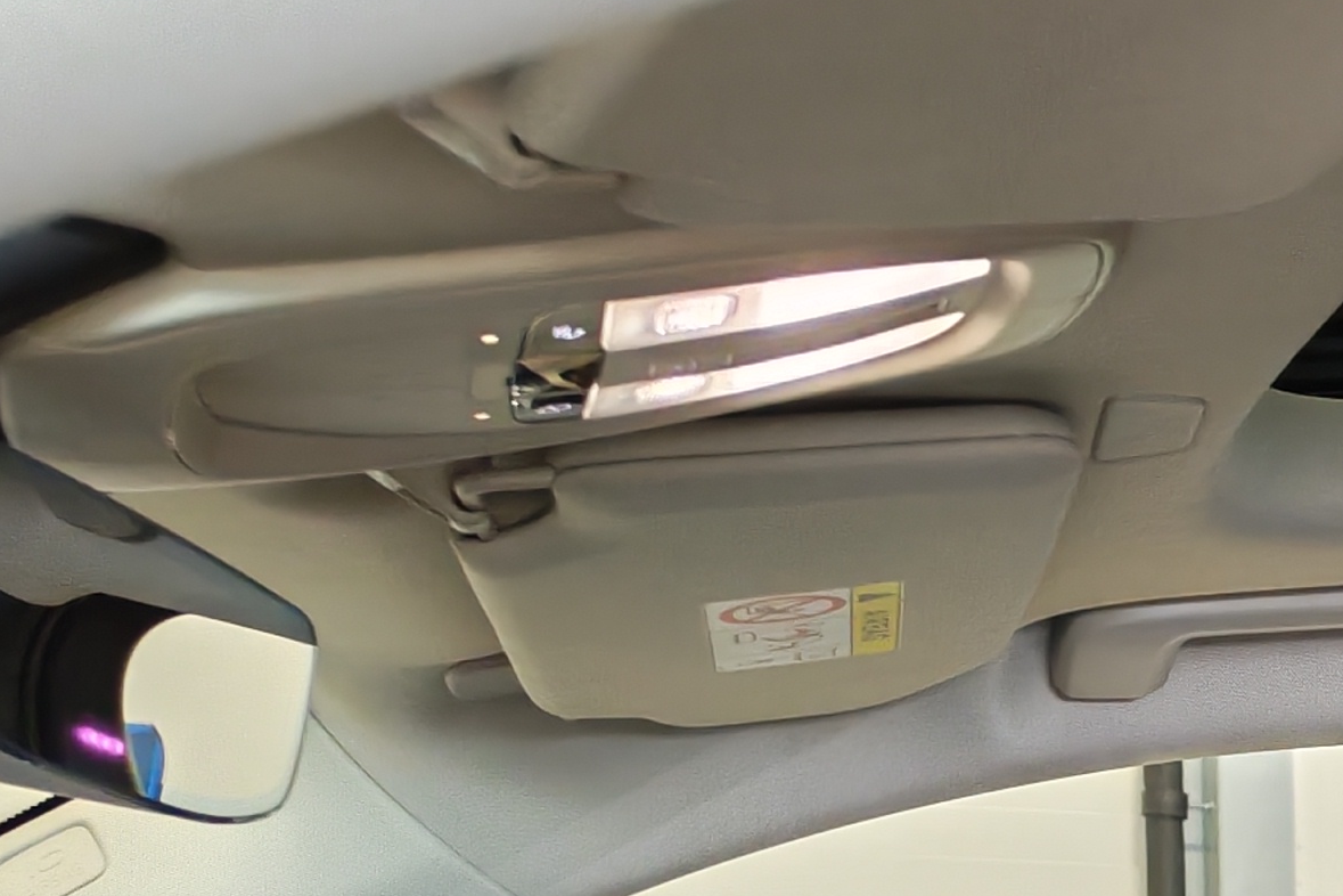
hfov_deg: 16.1
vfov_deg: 11.6
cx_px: 2235
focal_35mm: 112
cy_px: 1394
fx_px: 4178
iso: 800
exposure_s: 1/100
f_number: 1.9
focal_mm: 6.12
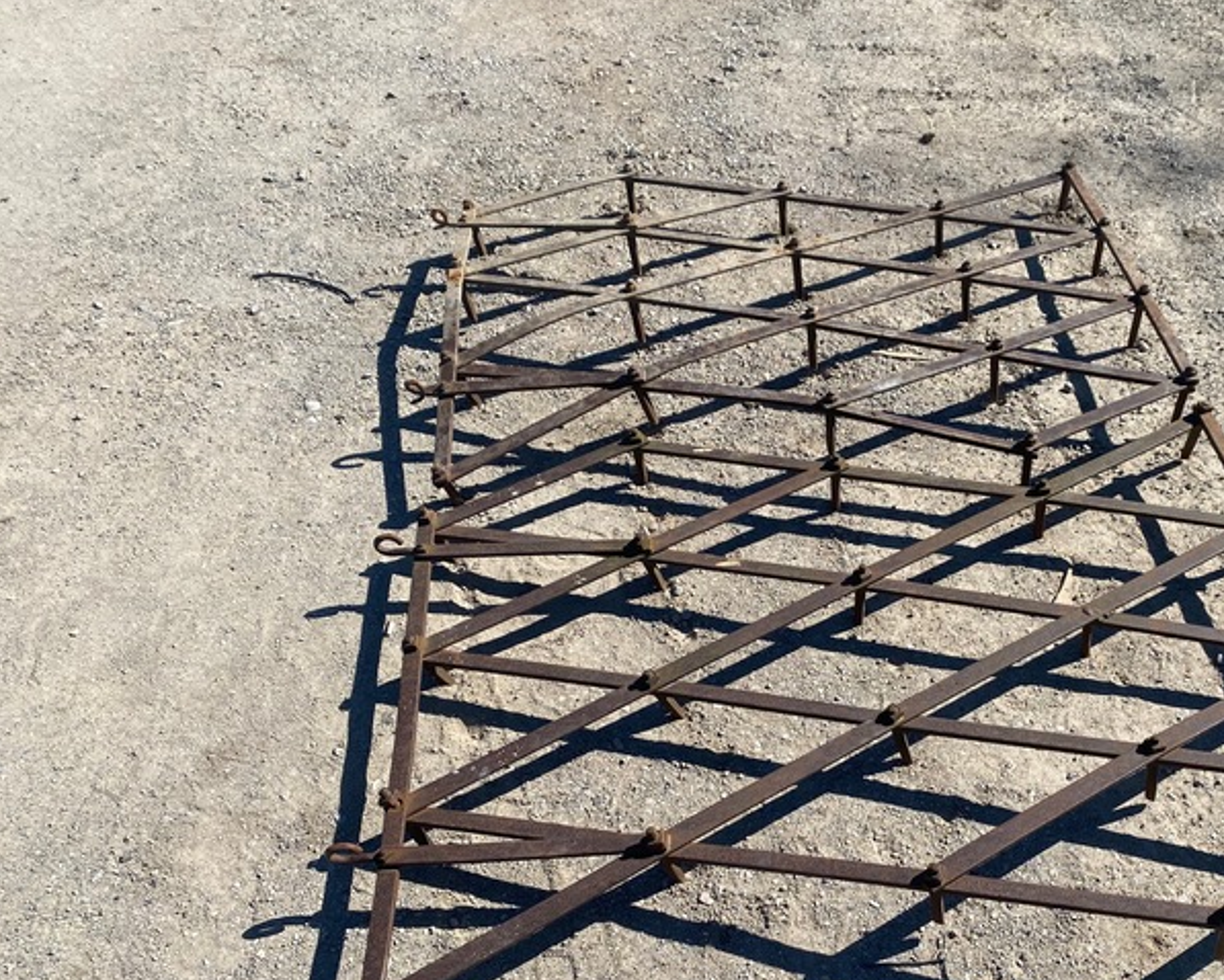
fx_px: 1232
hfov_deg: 51.9
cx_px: 814
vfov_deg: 43.1
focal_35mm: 34
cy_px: 601
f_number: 1.8
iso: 32
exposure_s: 1/3401
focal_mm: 4.25
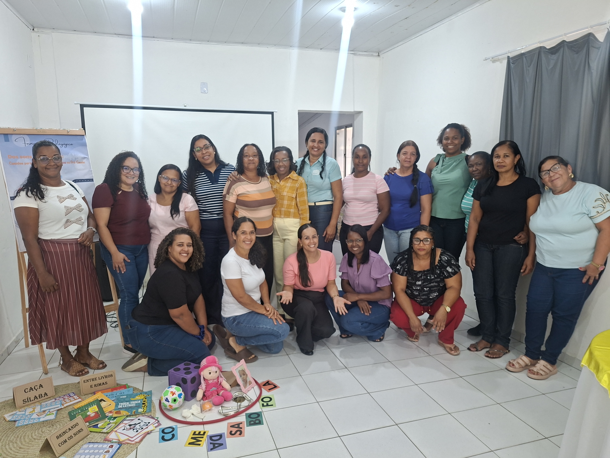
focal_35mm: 23
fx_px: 405
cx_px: 305
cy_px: 229
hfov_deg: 73.9
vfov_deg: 58.9
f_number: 1.8
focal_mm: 5.54
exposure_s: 1/120
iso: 250
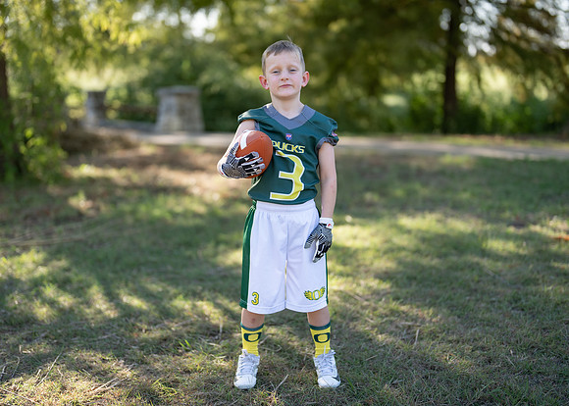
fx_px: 903
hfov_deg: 35.0
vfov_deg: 25.4
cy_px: 194
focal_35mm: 56
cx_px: 277
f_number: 1.2
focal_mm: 50
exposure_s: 1/1250
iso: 100
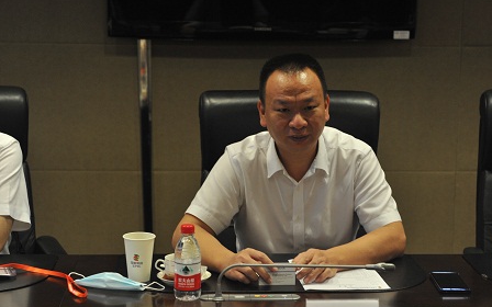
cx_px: 253
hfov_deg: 24.1
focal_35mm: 86
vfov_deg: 15.2
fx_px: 1153
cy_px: 174
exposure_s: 1/125
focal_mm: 70
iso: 1600
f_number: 4.5
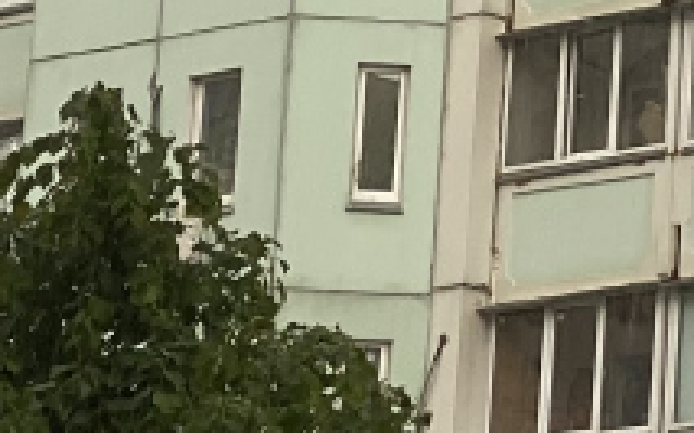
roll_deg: -0.8
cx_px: 1349
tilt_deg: +18.2
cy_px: -620
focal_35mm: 337
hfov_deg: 6.1
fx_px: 6372
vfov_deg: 3.8
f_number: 2
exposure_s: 1/156
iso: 20
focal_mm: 6
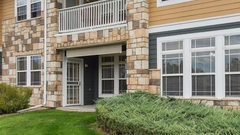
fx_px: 267
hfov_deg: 47.9
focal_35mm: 42
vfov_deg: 28.3
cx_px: 151
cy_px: 81
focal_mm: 10
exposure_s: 1/400
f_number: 11
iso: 400
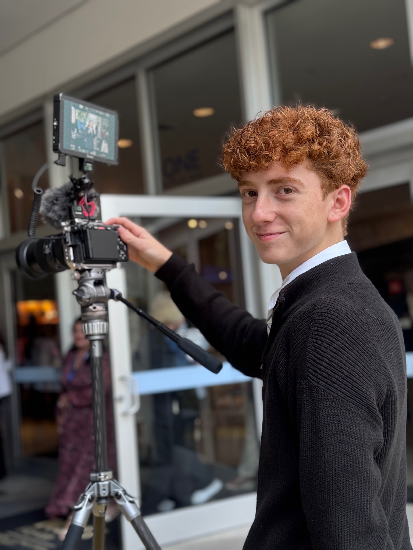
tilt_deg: +4.3
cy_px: 275
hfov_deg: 30.3
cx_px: 206
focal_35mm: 48
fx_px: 764
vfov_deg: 39.7
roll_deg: +3.3
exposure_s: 1/221
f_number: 1.78
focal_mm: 6.76
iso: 64
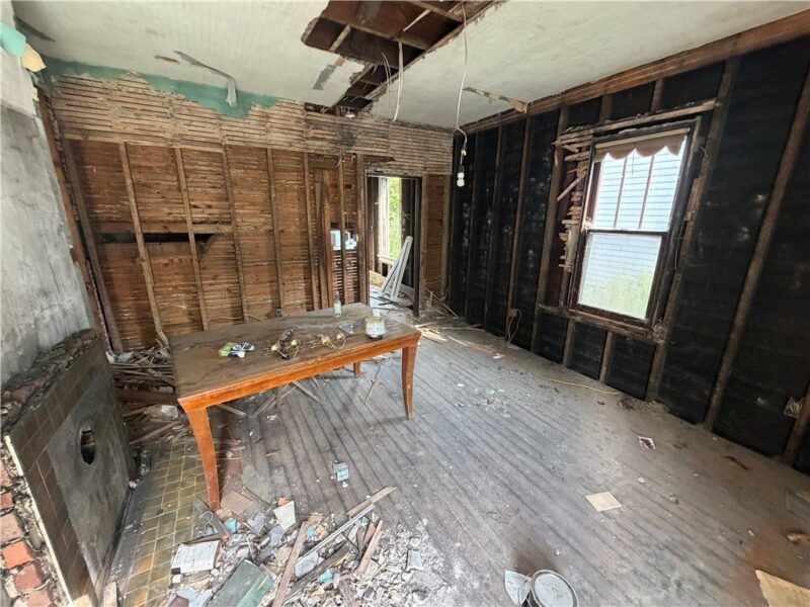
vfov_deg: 85.7
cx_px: 405
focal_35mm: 14
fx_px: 328
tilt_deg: -16.9
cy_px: 304
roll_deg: -1.1
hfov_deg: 102.1
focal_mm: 2.22
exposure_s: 1/60
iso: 400
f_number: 2.2
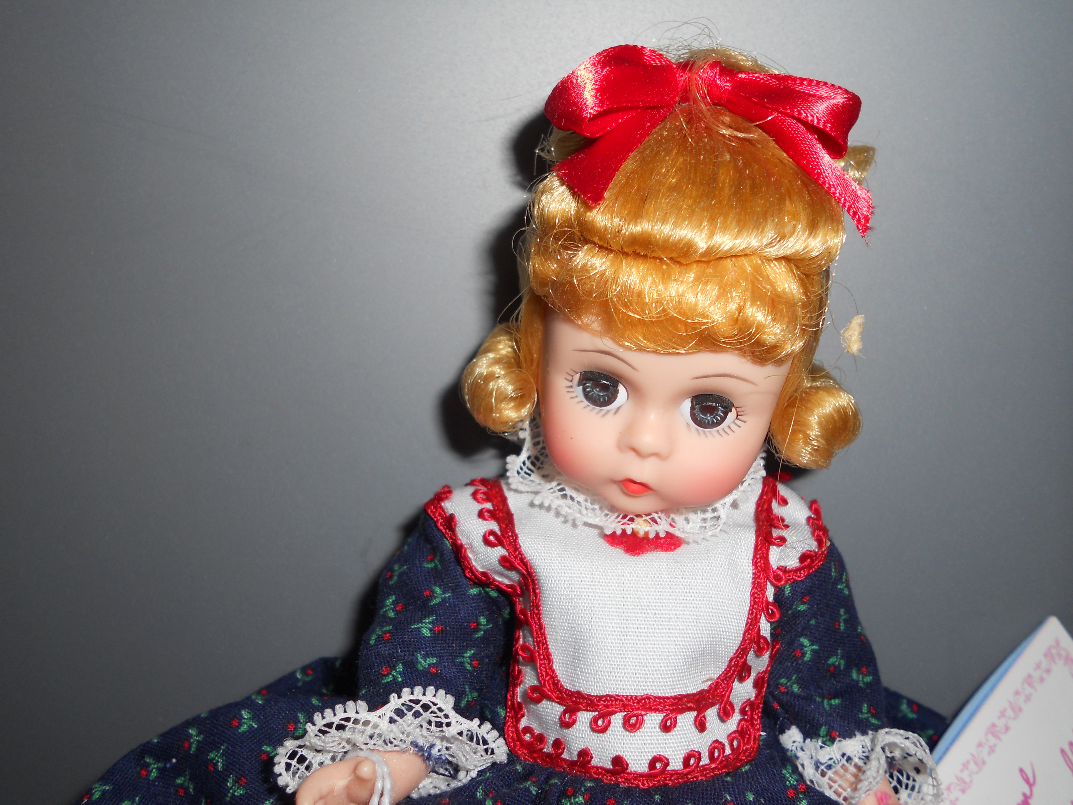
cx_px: 536
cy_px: 402
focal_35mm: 32
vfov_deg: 44.2
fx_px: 992
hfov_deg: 56.8
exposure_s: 1/25
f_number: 8.8
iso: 80
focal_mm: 5.8
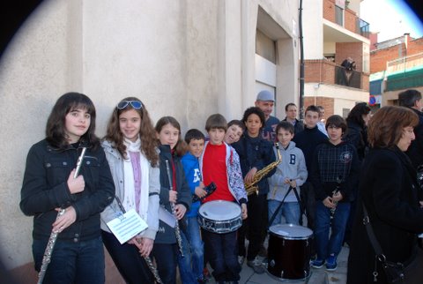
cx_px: 212
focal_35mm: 30
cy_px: 142
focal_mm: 20
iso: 200
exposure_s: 1/100
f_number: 5
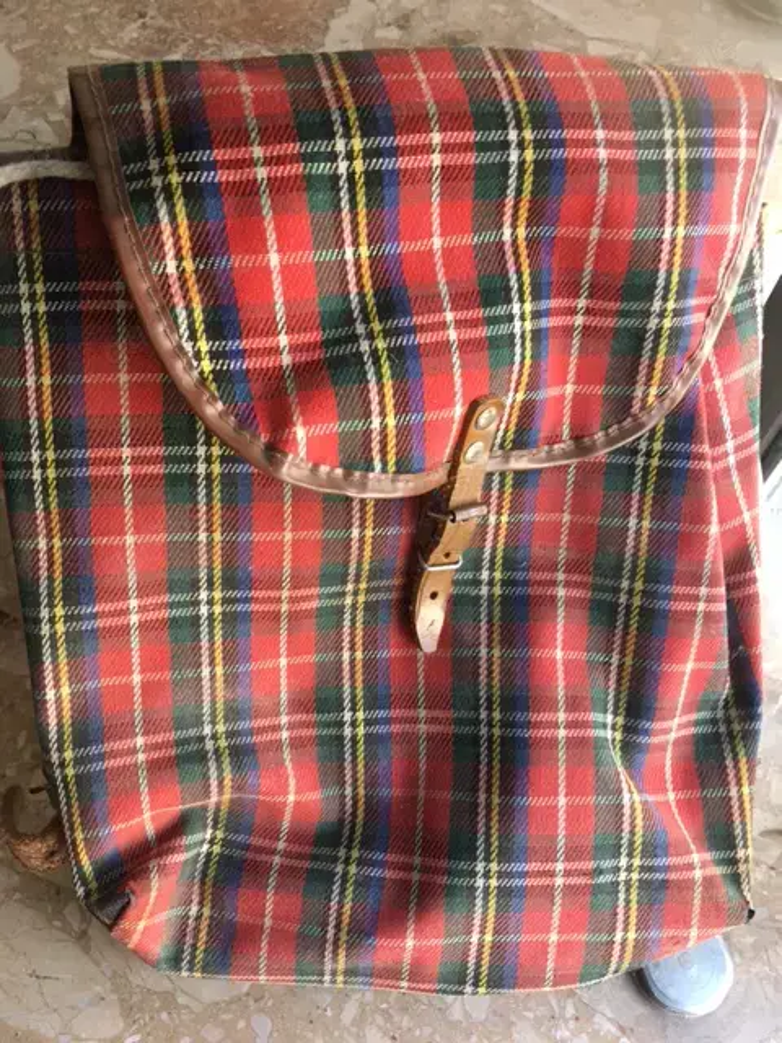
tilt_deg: -58.7
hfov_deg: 48.2
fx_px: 874
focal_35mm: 29
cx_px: 391
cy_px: 522
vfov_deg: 61.7
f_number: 2.2
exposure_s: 1/33
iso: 100
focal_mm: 4.15
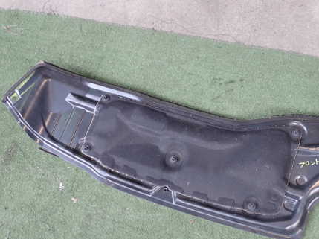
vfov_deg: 34.2
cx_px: 210
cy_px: 144
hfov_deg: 44.2
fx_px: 387
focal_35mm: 42
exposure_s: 1/80
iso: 200
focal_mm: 5.4
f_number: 2.3
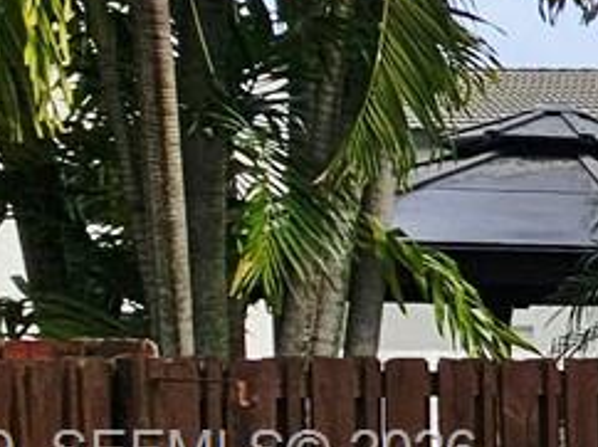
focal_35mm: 86
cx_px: 1685
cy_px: 457
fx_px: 1484
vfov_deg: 16.7
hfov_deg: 12.4
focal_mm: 2.2
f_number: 2.2
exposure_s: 1/345
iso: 50
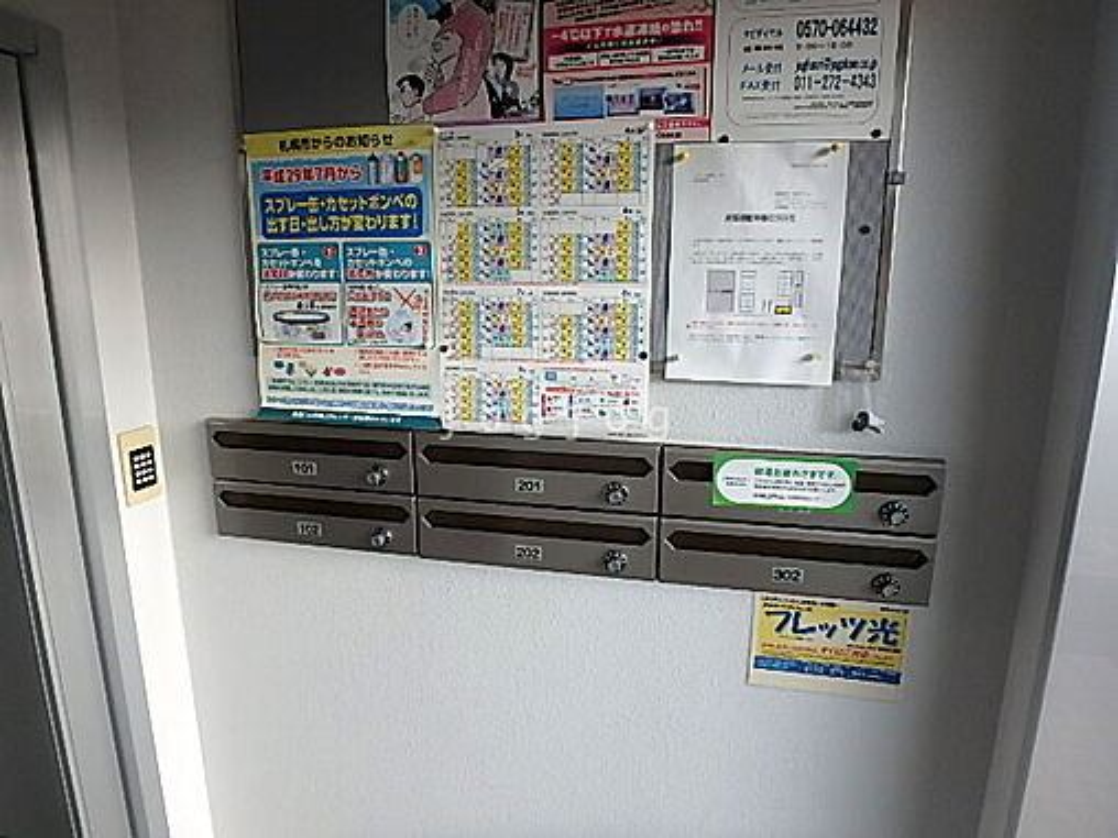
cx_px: 559
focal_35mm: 21
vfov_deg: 63.4
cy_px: 419
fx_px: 678
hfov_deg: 79.0
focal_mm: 3.7
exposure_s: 1/80
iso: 125
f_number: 3.5
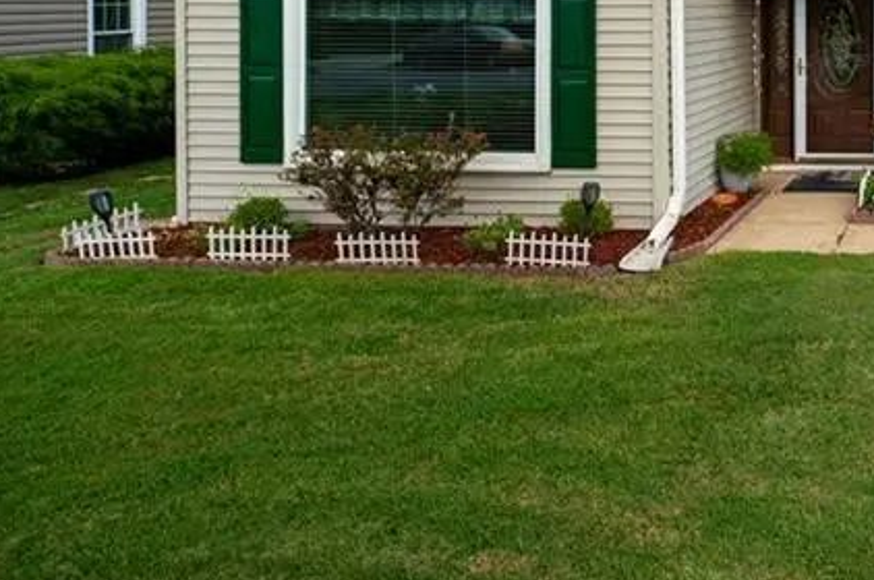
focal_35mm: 34
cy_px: 9
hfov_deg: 43.8
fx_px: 824
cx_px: 951
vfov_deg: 35.3
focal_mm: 14
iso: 100
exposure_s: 1/500
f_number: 4
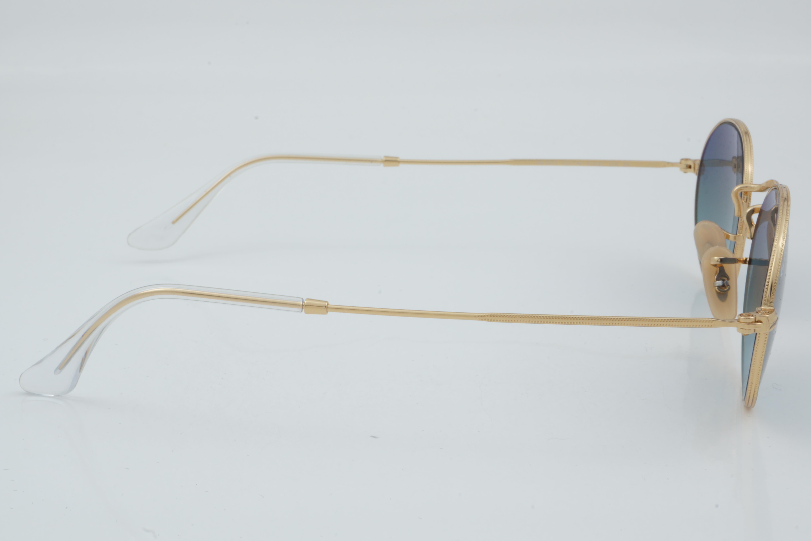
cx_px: 406
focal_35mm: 75
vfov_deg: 18.2
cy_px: 270
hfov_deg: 27.0
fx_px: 1689
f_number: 29
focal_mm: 50
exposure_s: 1/4
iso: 100
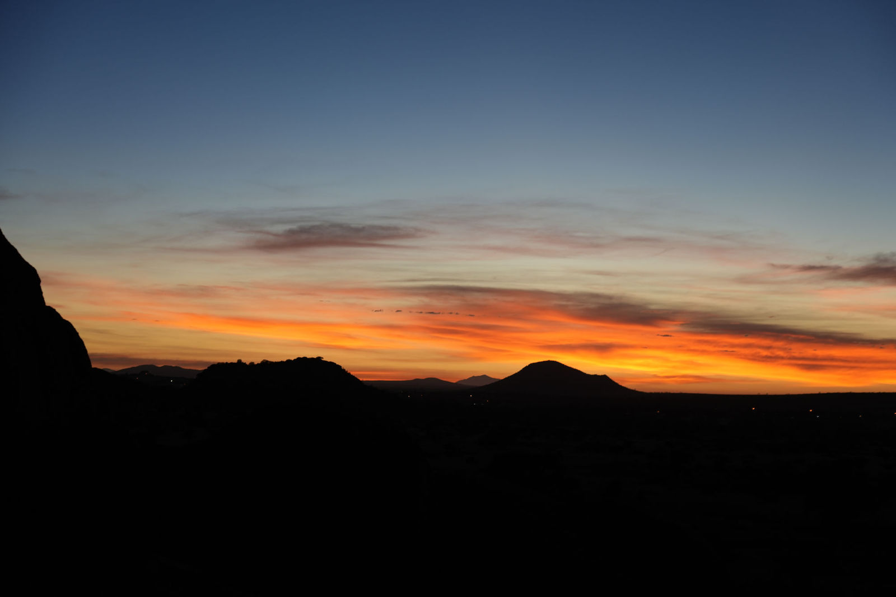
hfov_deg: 30.1
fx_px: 1667
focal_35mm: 67
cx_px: 448
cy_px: 298
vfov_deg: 20.3
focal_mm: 67
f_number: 4
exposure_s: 1/80
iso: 250
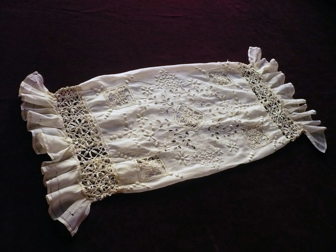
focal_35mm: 35
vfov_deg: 40.7
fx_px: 340
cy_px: 126
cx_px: 168
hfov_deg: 52.6
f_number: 2.8
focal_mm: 5.8
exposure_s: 1/250
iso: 400
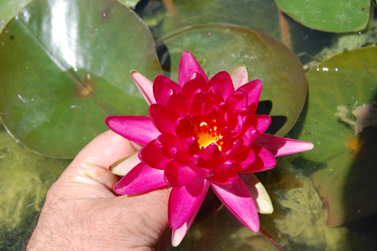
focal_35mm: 57
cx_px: 188
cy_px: 126
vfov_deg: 23.7
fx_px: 596
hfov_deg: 35.1
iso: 200
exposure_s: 1/250
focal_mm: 38
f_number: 8
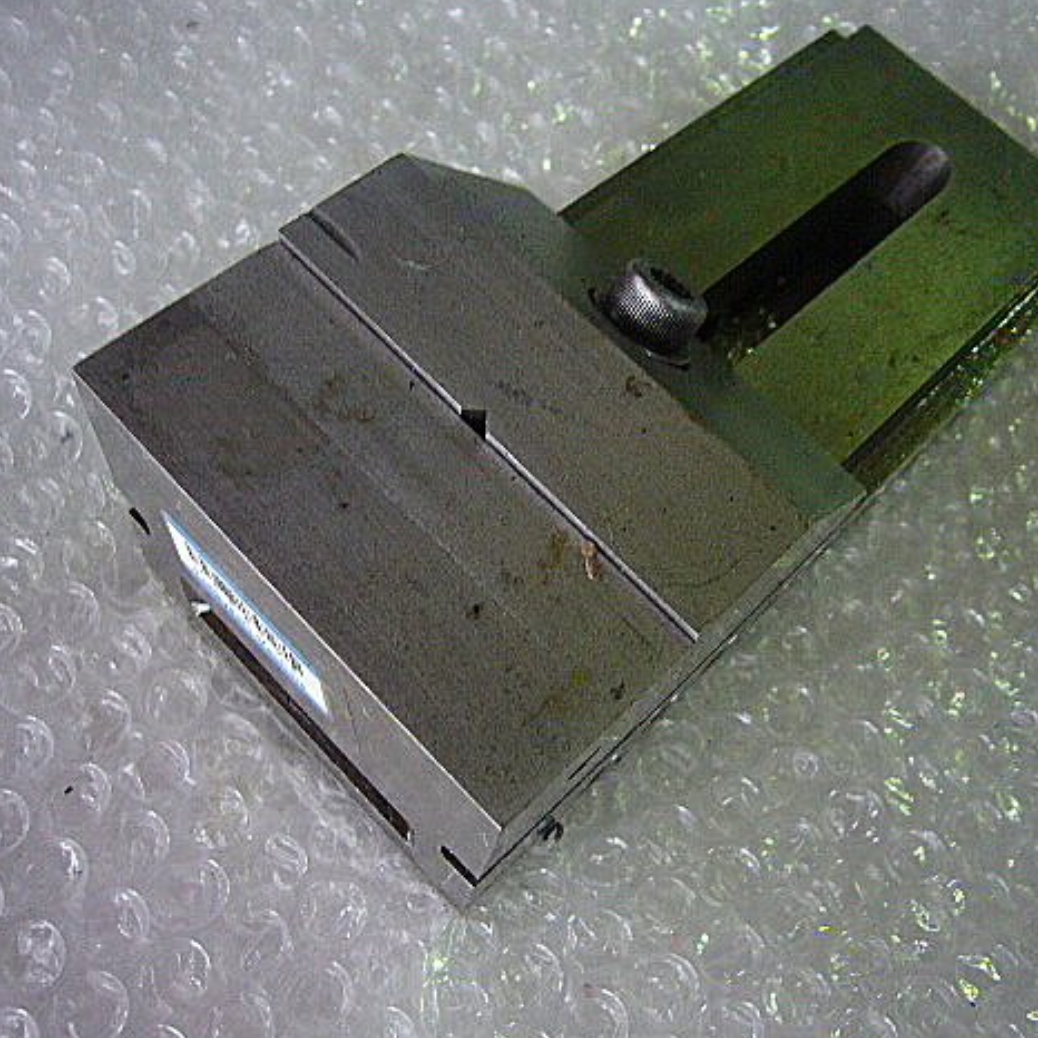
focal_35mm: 34
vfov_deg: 48.4
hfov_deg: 48.3
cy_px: 526
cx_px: 599
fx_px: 1153
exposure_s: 1/15
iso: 160
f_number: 2.8
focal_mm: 4.6
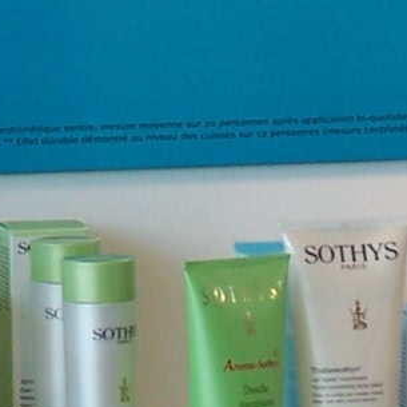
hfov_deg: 4.0
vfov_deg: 4.0
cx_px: -128
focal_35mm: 437
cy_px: -428
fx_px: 5813
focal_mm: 12.6
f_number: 3.2
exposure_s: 1/125
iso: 64
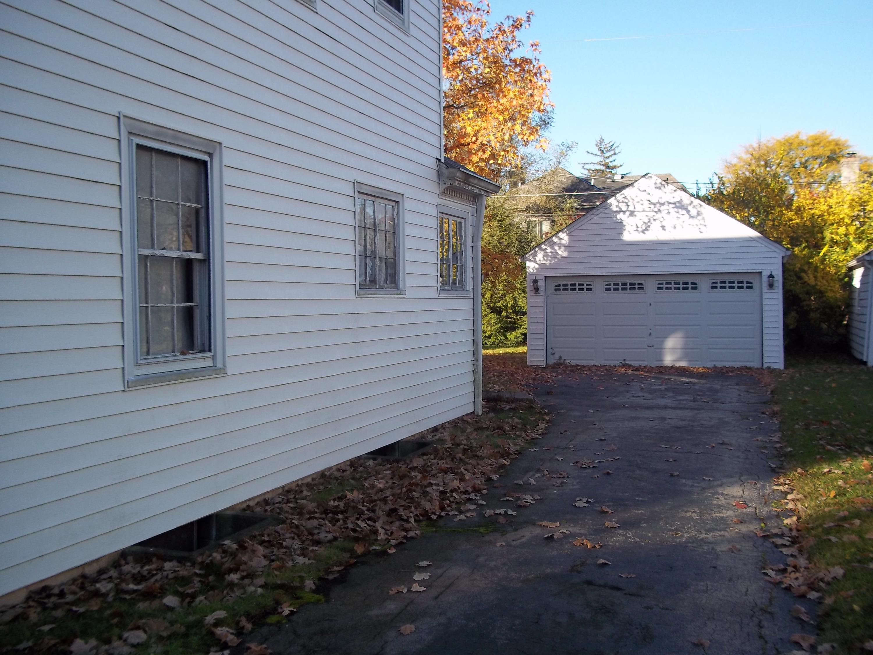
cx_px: 436
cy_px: 328
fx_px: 908
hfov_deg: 51.4
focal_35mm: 36
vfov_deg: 39.7
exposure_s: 1/400
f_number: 3.1
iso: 80
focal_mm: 6.5
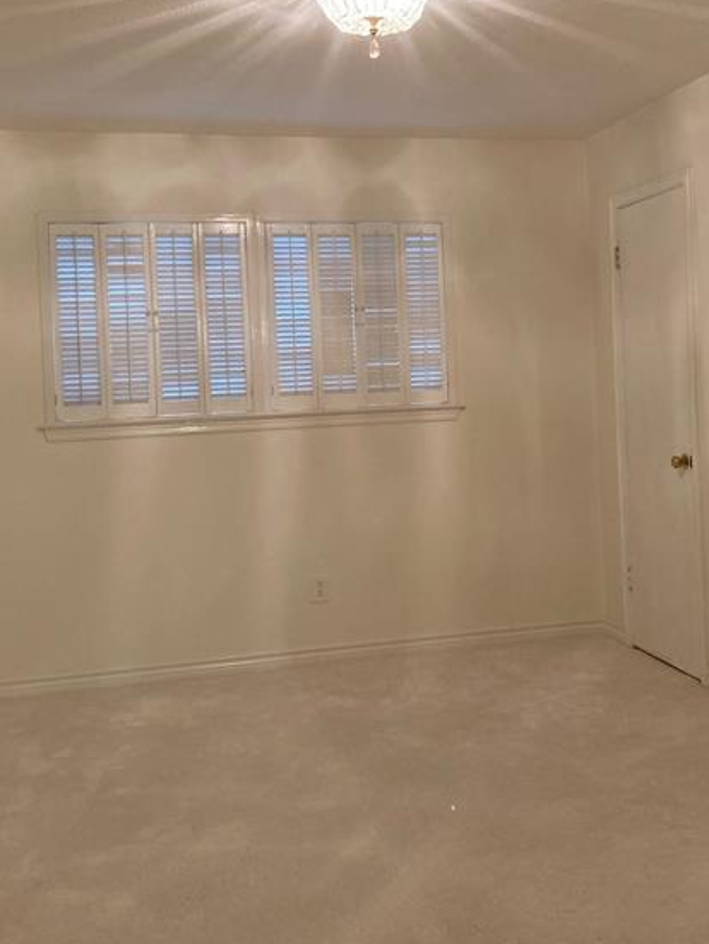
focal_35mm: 39
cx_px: 411
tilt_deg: +1.0
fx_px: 1064
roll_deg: +2.0
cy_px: 401
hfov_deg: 36.8
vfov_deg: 47.7
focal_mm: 3.99
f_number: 1.8
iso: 200
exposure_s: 1/60
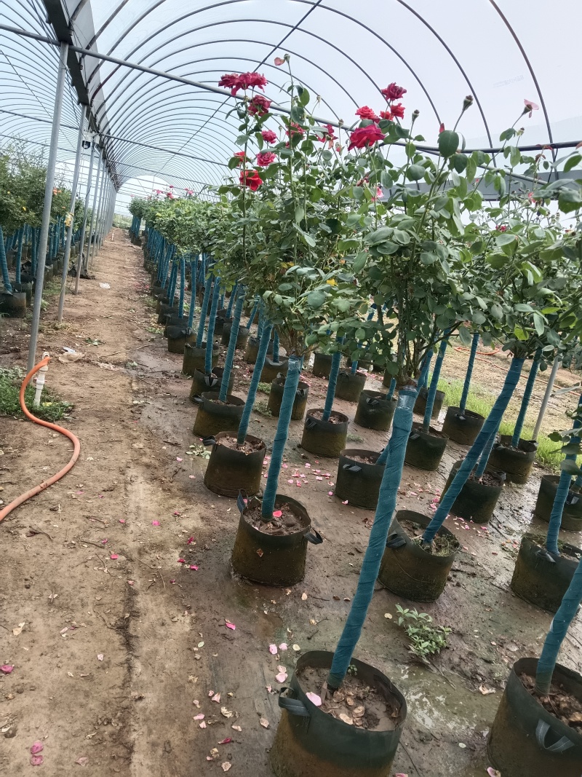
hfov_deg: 53.1
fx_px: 583
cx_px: 291
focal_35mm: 26
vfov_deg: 67.3
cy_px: 388
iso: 113
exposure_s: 1/100
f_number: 1.8
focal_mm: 4.05
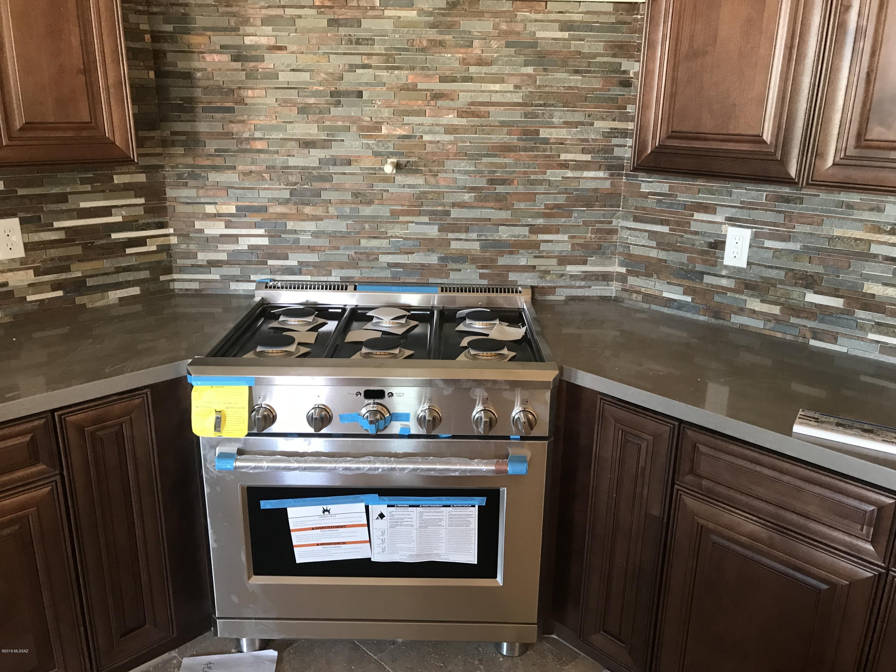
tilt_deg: -18.3
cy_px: 336
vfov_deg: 49.7
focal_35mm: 28
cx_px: 448
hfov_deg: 63.4
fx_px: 725
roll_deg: +0.4
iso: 40
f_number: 1.8
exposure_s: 1/15
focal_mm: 3.99
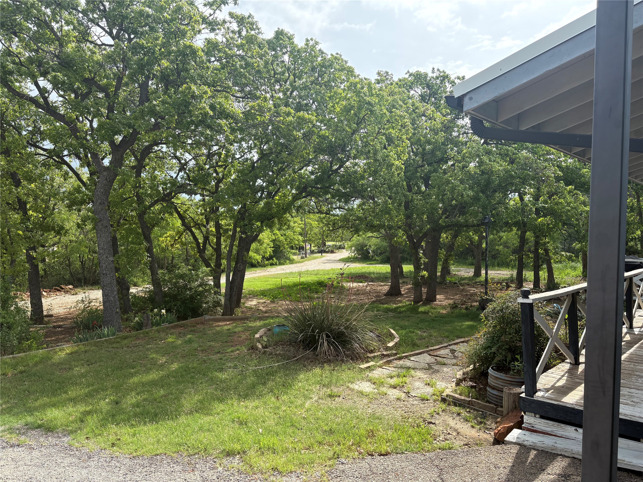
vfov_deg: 53.1
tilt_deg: -1.2
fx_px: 483
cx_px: 322
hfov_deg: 67.3
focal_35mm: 26
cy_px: 241
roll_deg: -1.4
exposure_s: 1/2283
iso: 64
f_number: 1.6
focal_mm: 5.96
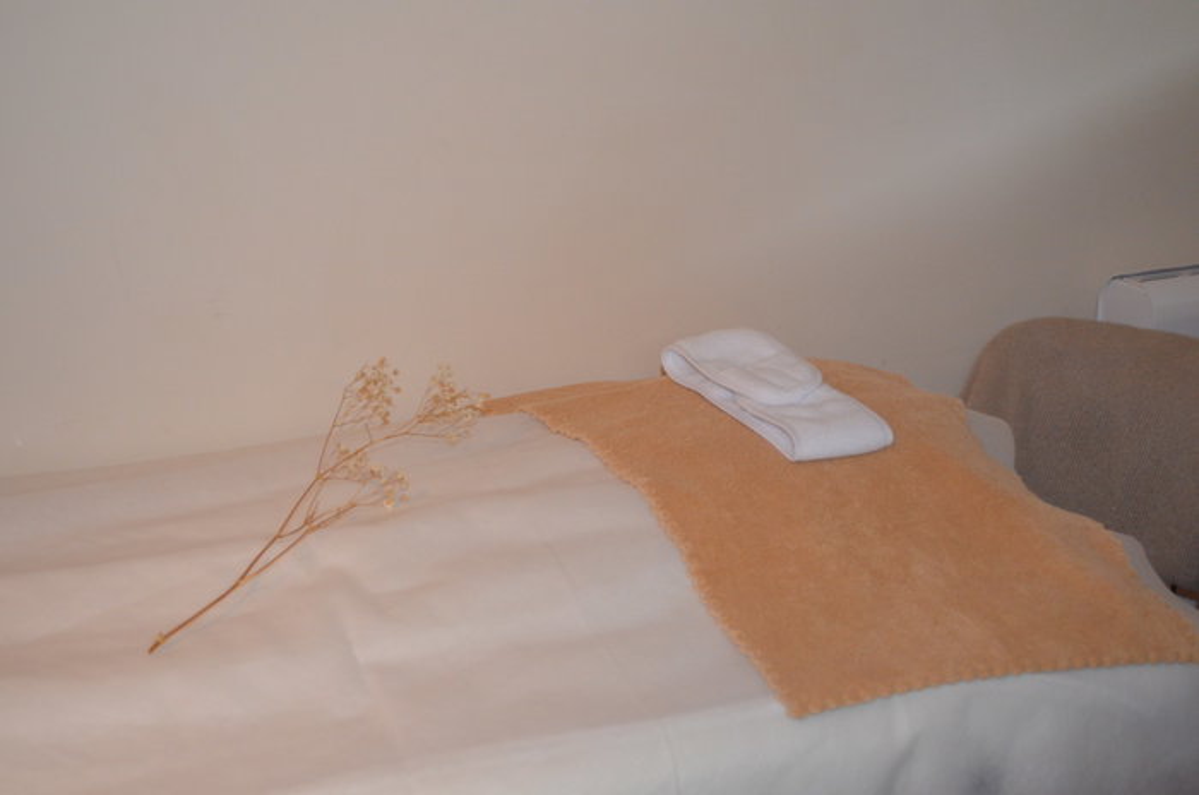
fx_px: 1795
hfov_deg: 36.9
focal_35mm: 54
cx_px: 600
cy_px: 398
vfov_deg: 25.0
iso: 2000
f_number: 5
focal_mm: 36
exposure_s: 1/60
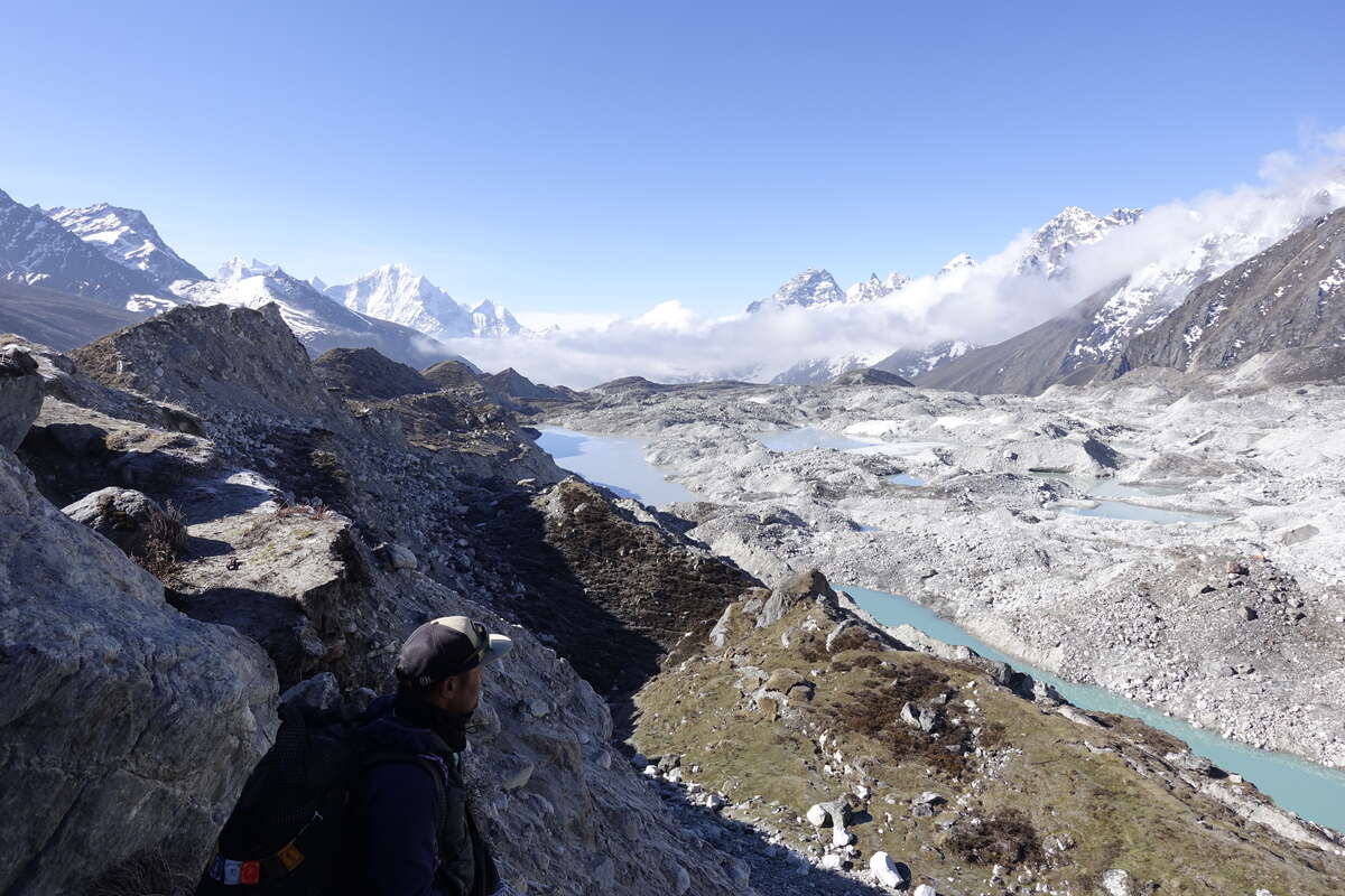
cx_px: 672
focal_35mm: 24
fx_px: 897
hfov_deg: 73.7
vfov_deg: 53.1
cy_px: 448
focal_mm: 8.8
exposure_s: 1/640
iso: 125
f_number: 4
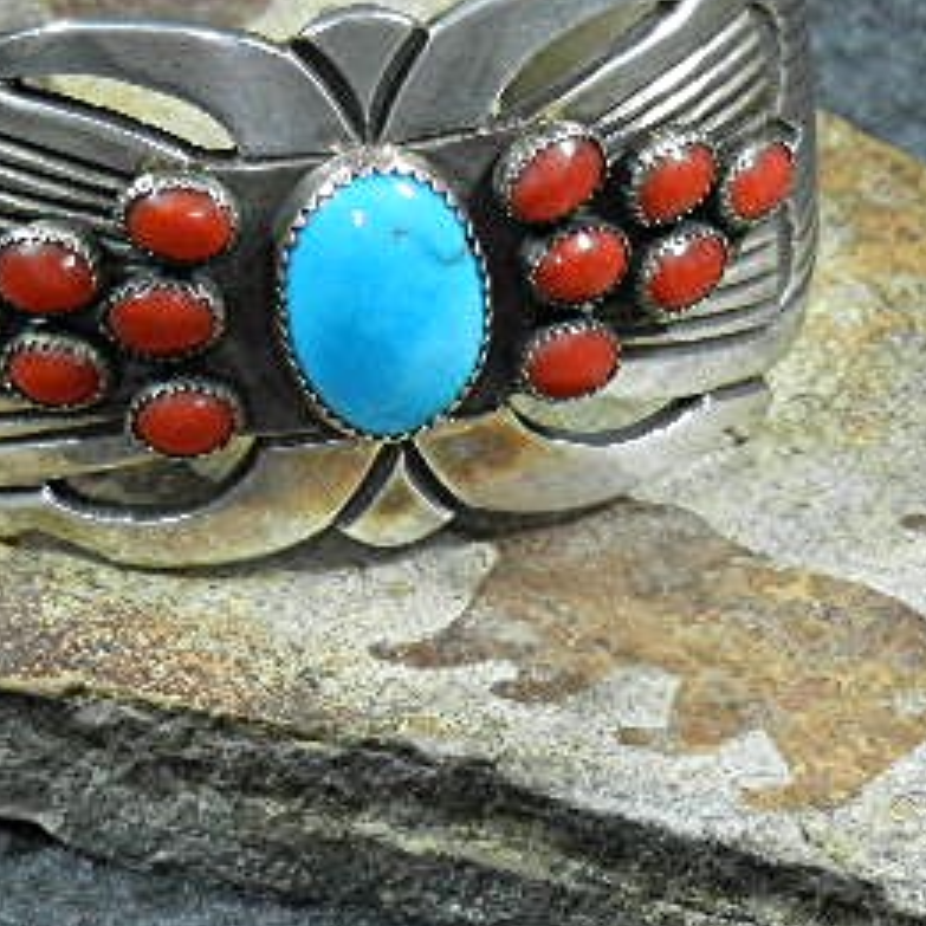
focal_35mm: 193
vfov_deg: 9.1
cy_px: 483
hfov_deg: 9.1
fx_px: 5841
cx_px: 436
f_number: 4.4
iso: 620
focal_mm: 16
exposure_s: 1/30
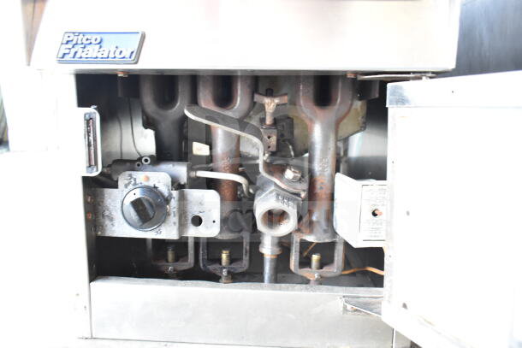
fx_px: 392
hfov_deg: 67.4
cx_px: 261
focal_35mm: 27
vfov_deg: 48.0
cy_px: 174
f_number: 3.5
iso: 1600
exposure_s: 1/50
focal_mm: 18
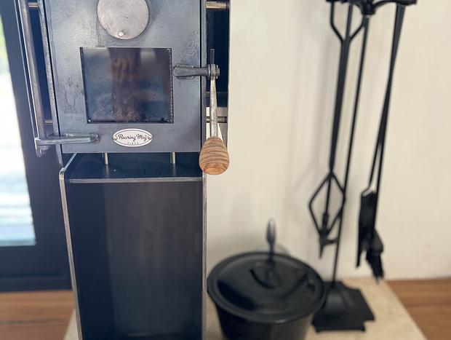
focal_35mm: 26
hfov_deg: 67.2
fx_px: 339
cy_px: 170
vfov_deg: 53.2
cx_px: 226
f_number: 1.5
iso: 50
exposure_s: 1/121
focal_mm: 5.7
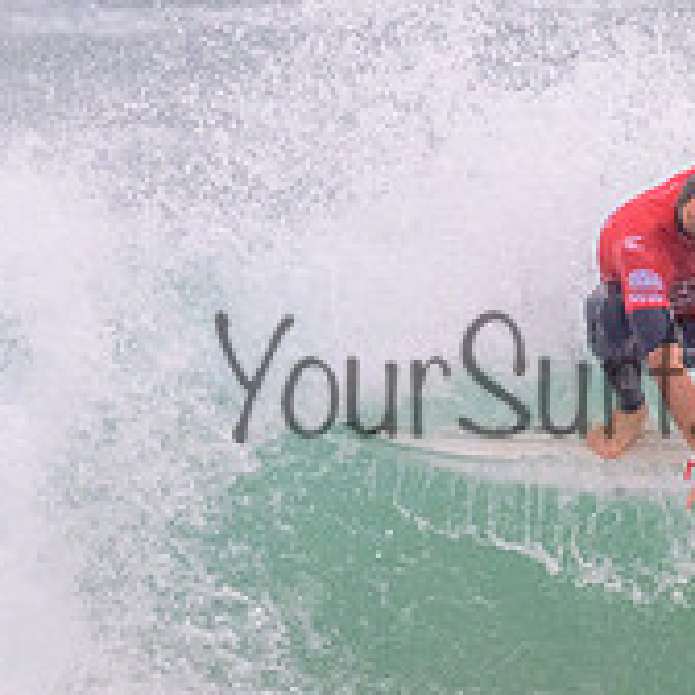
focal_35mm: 2342
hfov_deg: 0.7
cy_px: 341
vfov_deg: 0.7
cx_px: 641
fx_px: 53199
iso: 2000
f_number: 11
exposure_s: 1/2000
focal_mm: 800
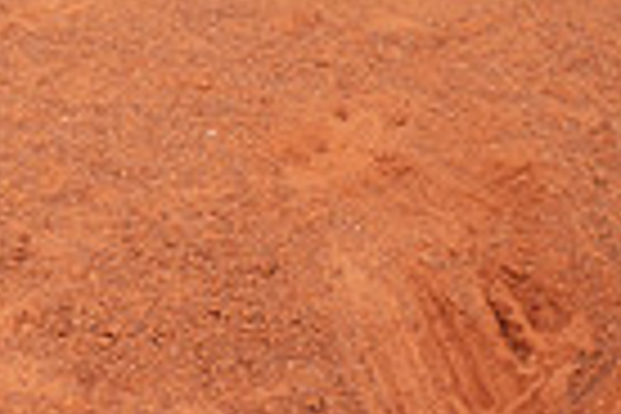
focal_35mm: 150
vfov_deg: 8.4
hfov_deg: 13.5
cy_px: -549
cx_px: -27
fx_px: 2587
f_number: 8
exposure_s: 1/250
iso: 200
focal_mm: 46
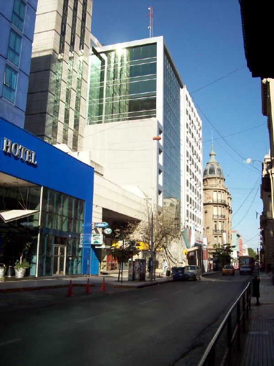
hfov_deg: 39.7
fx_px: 380
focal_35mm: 36
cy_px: 183
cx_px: 137
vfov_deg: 51.4
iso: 80
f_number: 4.8
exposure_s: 1/613
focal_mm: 6
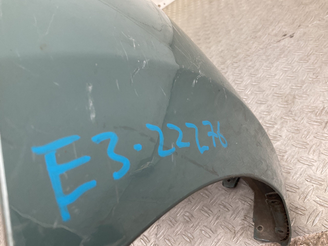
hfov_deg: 61.7
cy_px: 123
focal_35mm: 29
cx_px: 164
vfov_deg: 48.2
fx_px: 275
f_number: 1.8
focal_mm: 3
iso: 40
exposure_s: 1/100
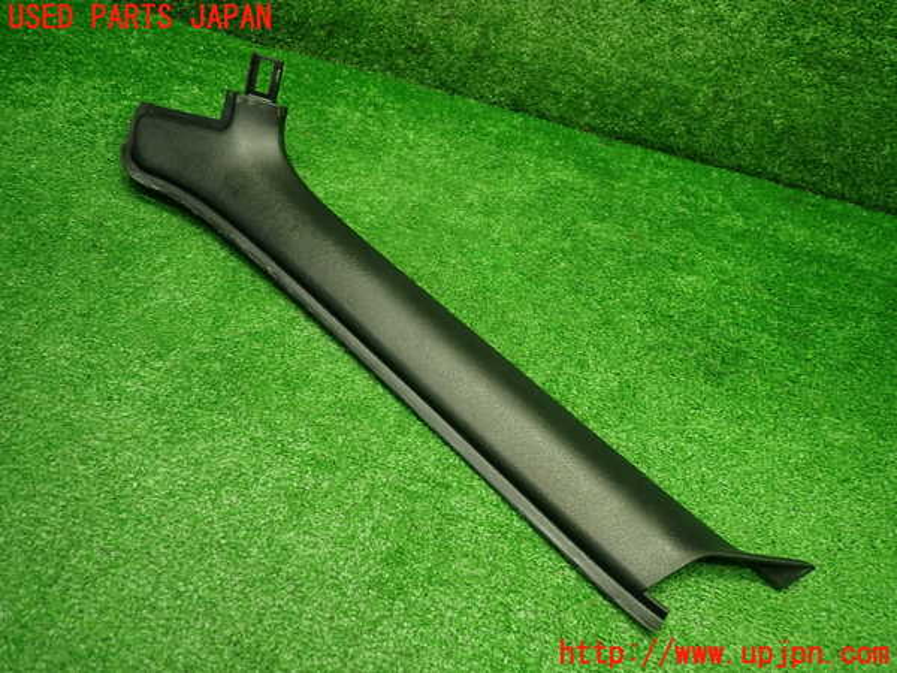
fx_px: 648
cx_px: 448
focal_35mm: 25
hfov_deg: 69.4
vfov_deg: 54.9
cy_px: 336
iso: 200
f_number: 2
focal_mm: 4.5
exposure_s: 1/50
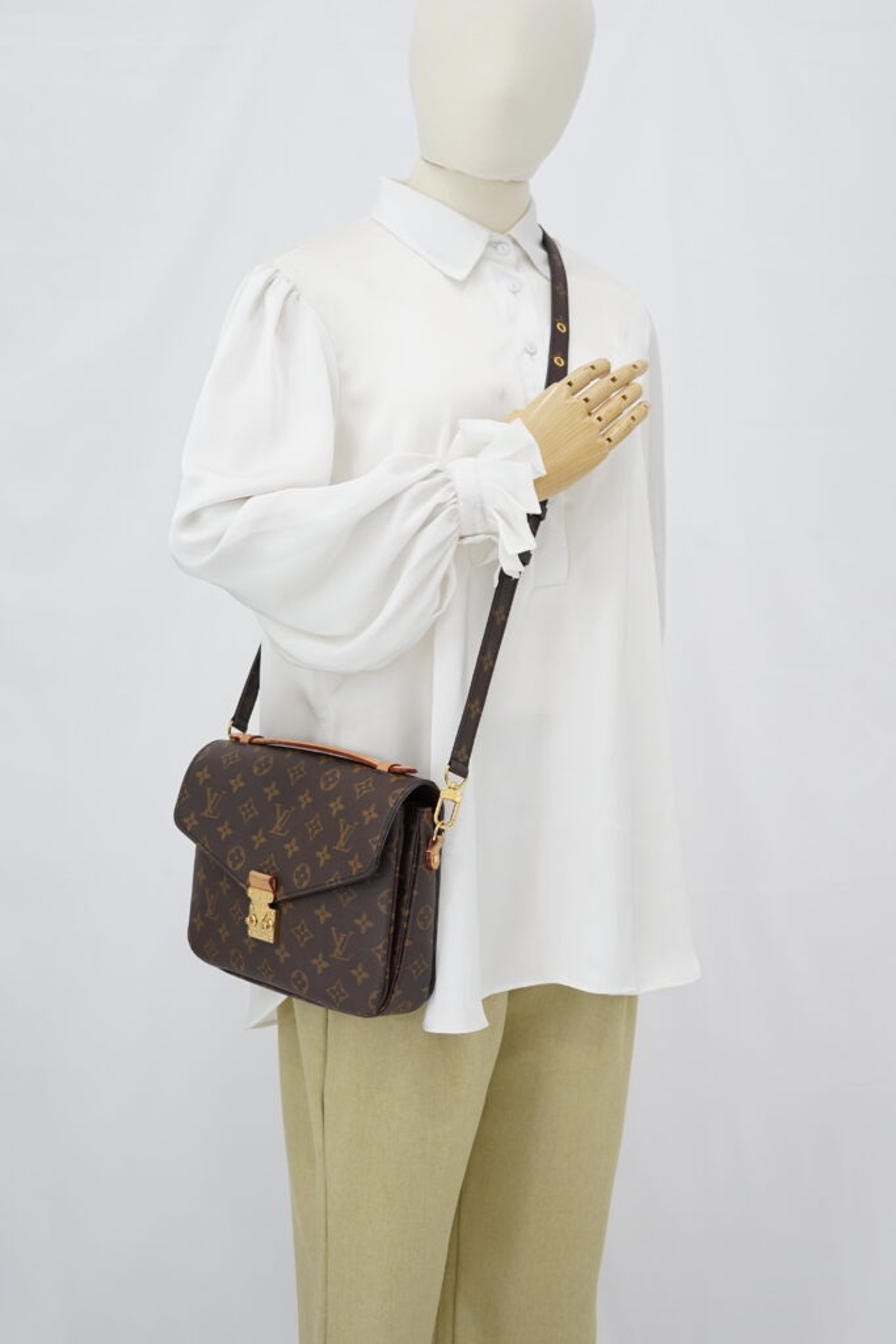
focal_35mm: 50
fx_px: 1866
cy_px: 672
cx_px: 448
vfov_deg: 39.6
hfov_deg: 27.0
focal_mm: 50
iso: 640
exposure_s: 1/10
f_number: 6.3
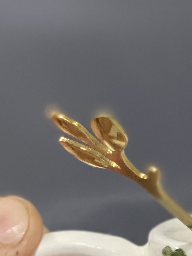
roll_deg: -1.6
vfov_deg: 8.2
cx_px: 313
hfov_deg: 6.2
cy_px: 341
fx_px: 1760
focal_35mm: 238
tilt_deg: -13.5
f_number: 2
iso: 200
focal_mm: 6
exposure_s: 1/100
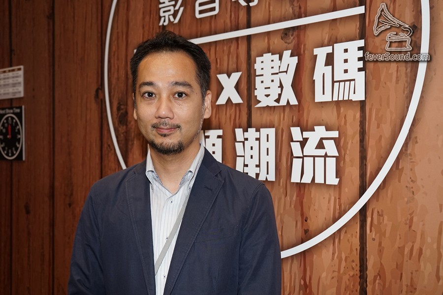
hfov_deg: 46.4
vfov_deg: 31.9
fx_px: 517
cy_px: 148
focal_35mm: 42
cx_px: 222
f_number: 5.6
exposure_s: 1/125
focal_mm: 42
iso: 1000
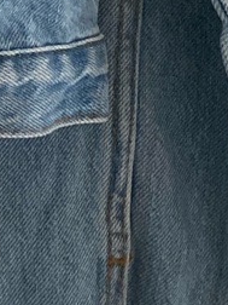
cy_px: -299
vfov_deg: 10.9
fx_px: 1449
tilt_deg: -3.4
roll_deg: +1.2
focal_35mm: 165
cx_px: -464
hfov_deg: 7.8
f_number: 1.8
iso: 500
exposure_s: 1/60
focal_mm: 4.25
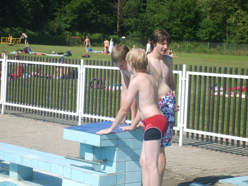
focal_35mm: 105
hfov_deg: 18.7
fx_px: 752
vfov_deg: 14.1
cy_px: 93
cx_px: 124
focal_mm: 17.4
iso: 50
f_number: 4.9
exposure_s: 1/500
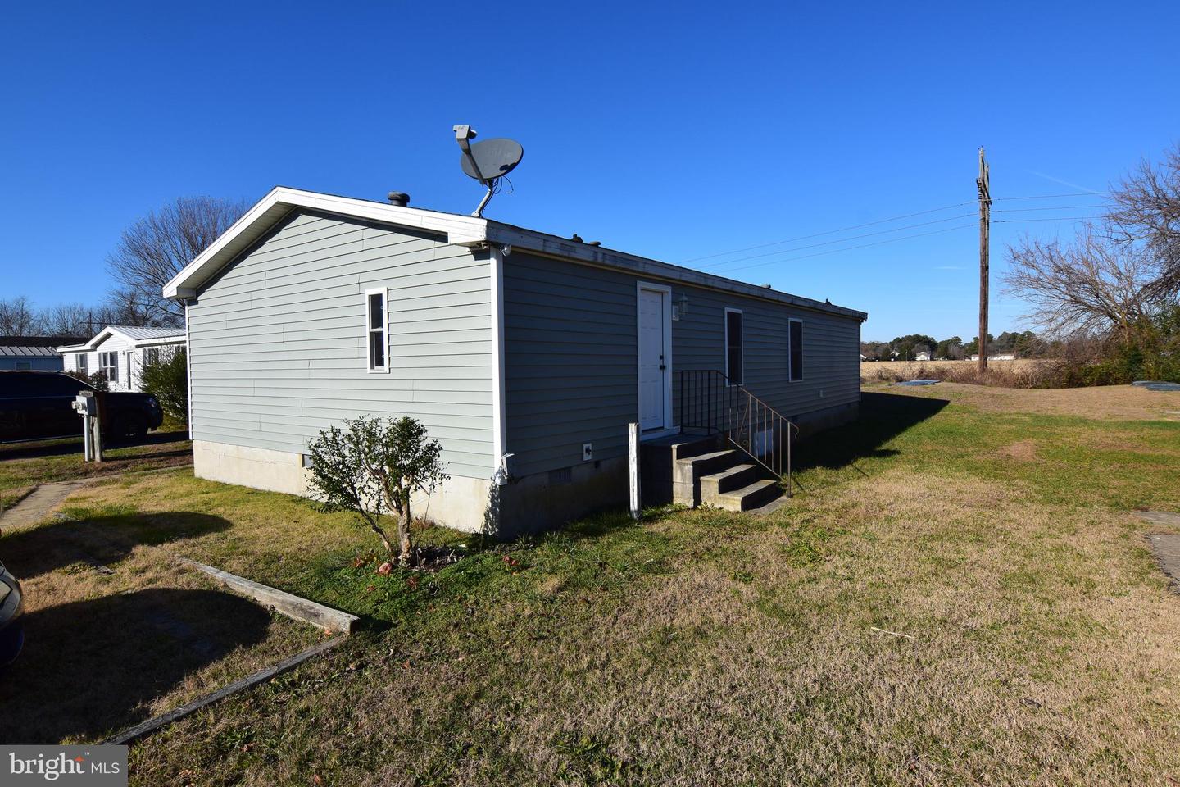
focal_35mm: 18
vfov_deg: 67.4
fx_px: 590
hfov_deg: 90.0
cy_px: 394
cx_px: 590
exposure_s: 1/500
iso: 220
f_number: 11
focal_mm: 12
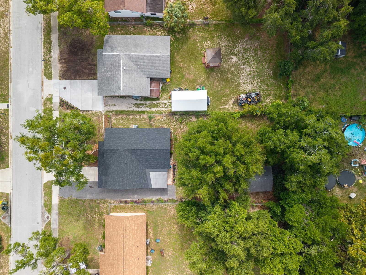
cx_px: 183
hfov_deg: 71.6
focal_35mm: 24
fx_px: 254
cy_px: 138
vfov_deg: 56.8
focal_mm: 8.67
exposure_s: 1/30
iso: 140
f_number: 1.8
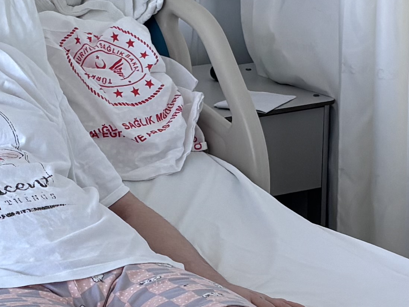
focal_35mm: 135
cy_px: 180
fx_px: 1595
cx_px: 152
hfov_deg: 14.6
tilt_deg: -16.2
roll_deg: +0.6
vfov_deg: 11.0
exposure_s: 1/74
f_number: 1.6
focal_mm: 5.96
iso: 125
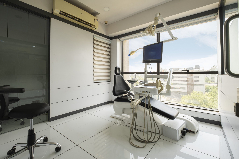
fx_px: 100
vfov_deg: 77.3
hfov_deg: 100.4
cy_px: 80
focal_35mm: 15
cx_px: 120
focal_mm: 10
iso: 160
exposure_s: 1/60
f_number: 6.4
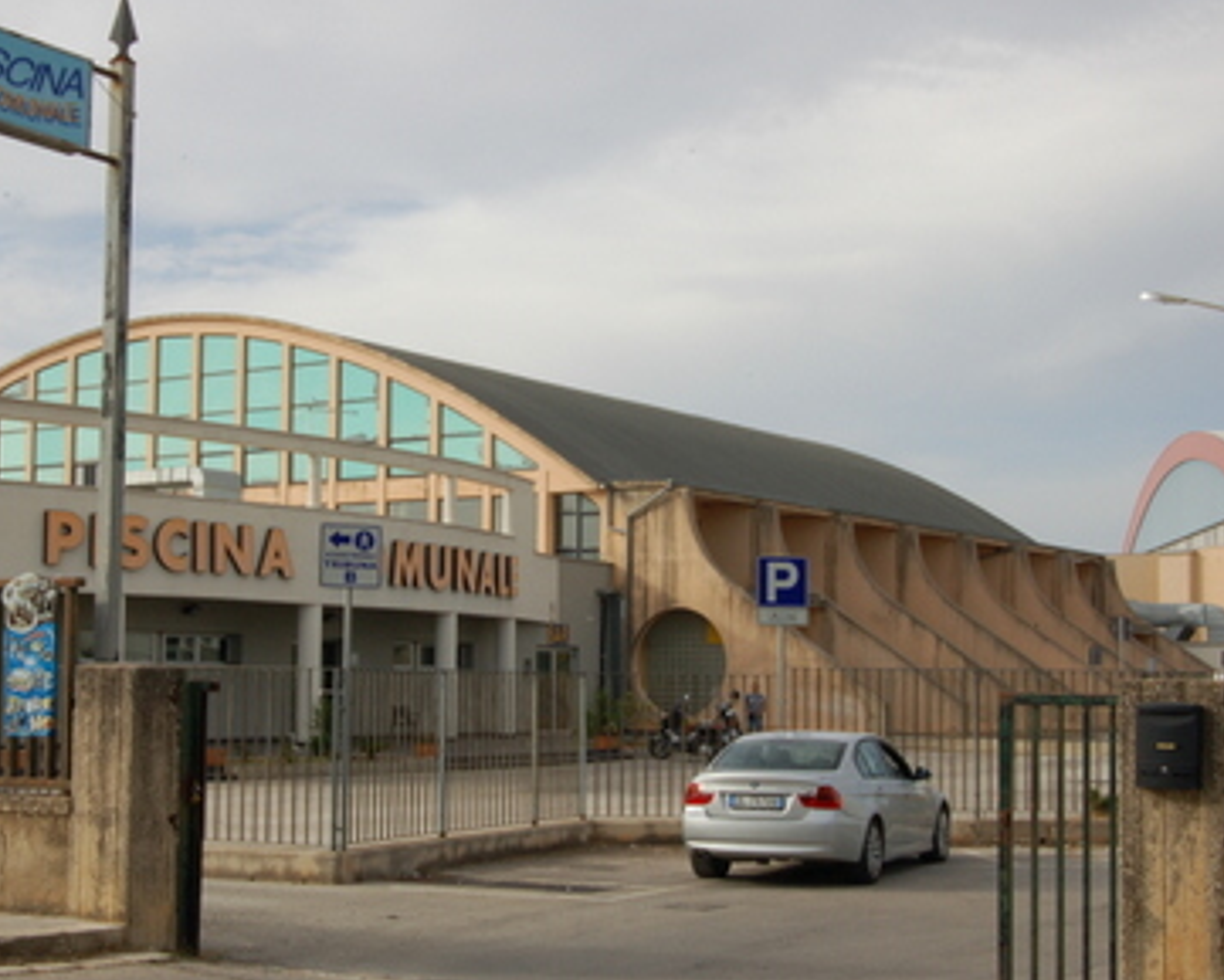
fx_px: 2015
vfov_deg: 27.3
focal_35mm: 56
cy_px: 502
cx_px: 498
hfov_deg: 33.7
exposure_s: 1/80
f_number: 25
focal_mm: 31
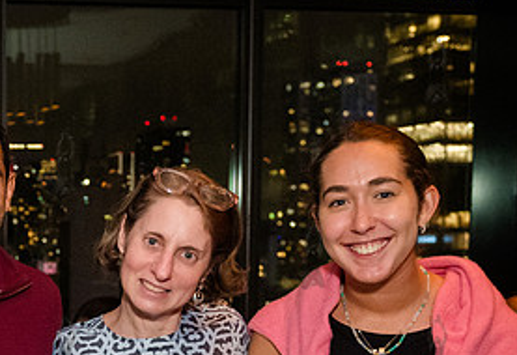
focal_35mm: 68
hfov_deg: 27.2
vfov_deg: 20.0
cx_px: -39
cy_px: 319
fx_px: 985
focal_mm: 27
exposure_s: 1/320
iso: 12800
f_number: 3.5
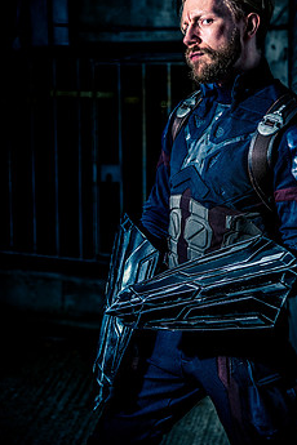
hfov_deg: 18.6
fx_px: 903
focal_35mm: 73
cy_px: 193
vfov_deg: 27.7
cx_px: 190
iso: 160
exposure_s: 1/1000
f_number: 2.8
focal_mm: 56
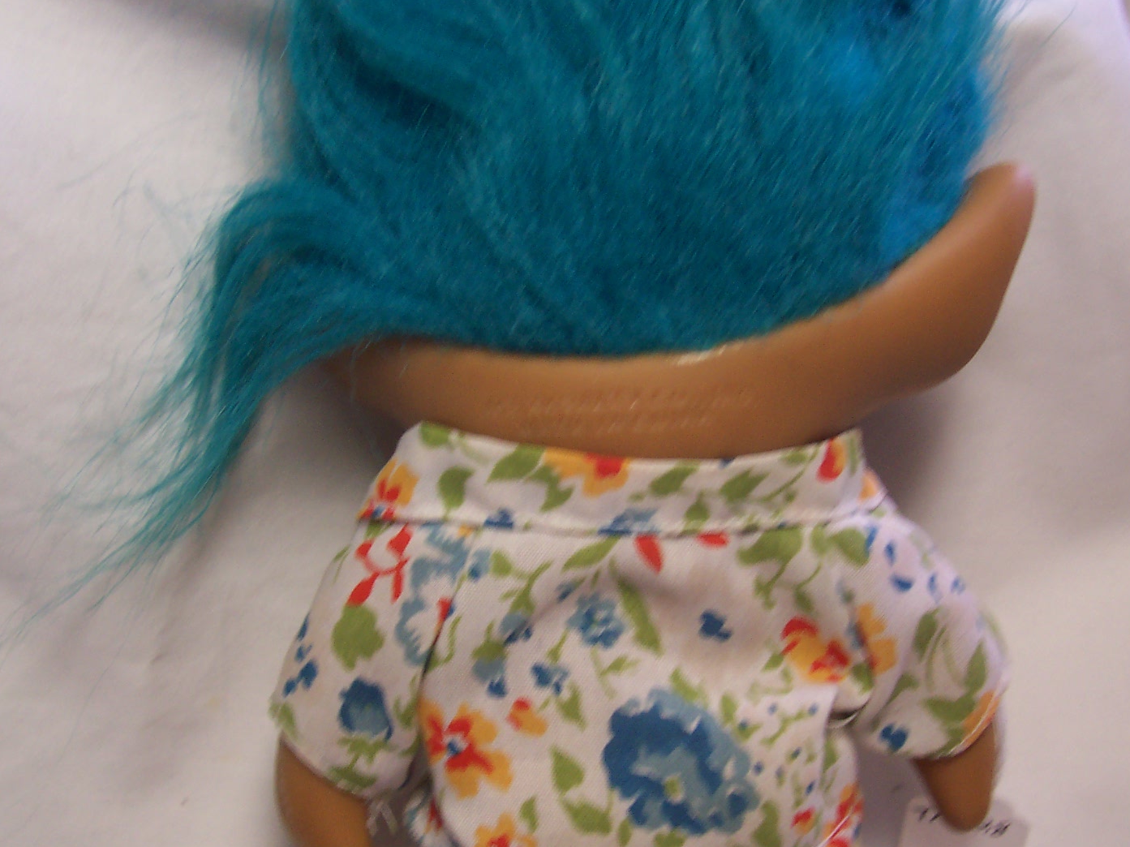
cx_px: 606
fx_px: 1436
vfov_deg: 32.8
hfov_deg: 42.9
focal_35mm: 44
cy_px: 489
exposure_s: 1/45
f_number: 2.8
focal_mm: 5.6
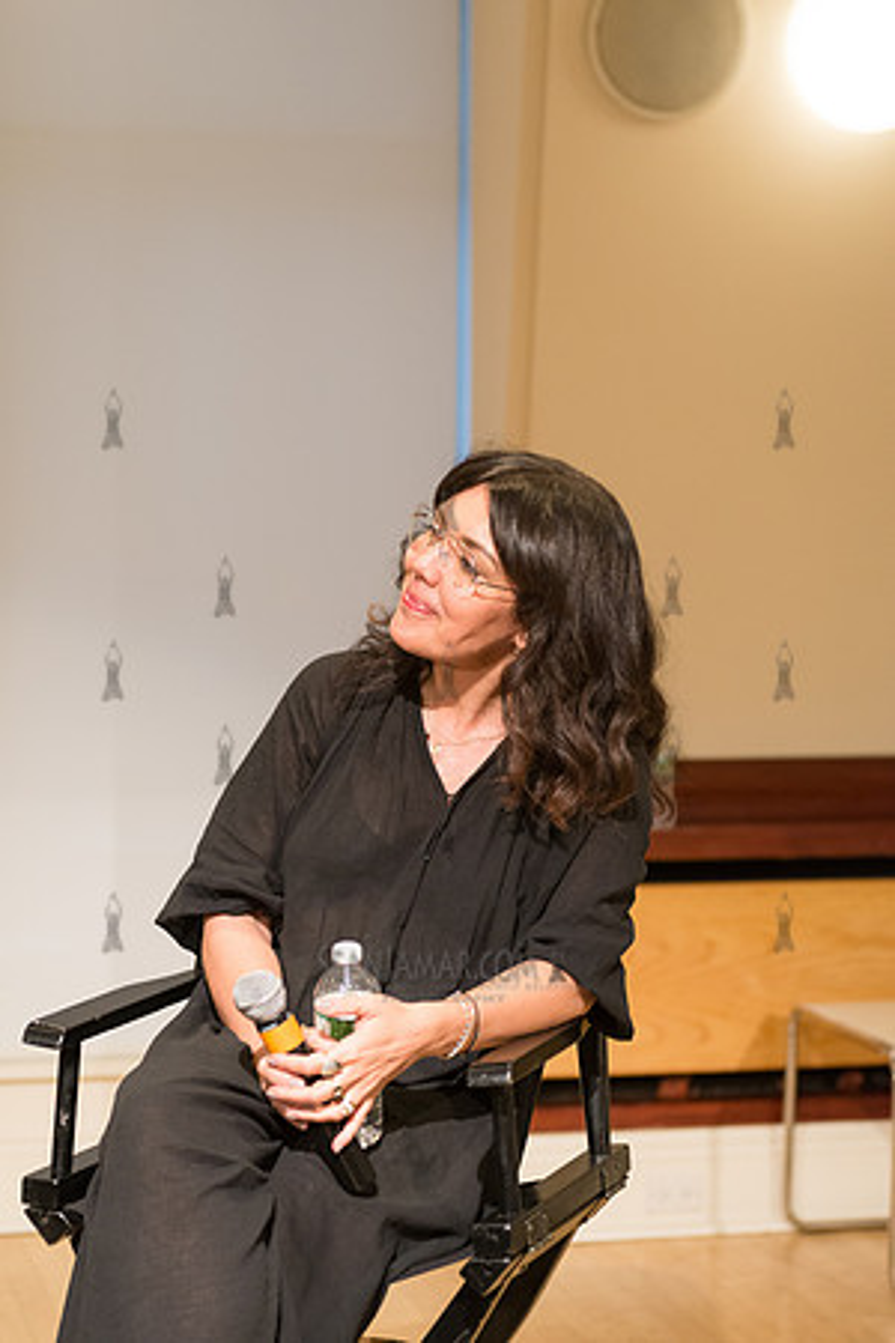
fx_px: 2983
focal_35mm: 80
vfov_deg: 25.4
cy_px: 672
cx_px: 448
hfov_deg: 17.1
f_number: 4
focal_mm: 80
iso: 2500
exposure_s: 1/160
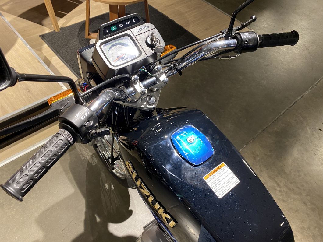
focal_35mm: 26
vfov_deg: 53.1
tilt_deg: -52.9
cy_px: 121
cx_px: 162
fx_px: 243
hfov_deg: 67.3
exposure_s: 1/50
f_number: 1.8
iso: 160
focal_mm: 4.25
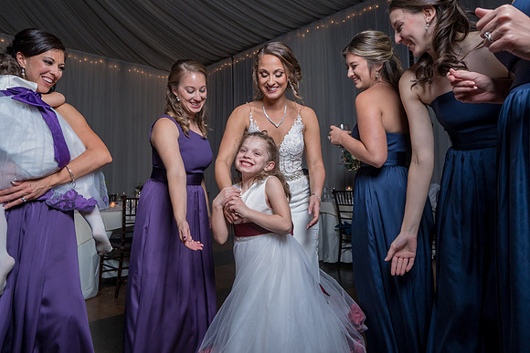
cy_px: 147
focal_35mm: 24
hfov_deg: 72.8
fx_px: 359
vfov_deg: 52.1
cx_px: 265
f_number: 5.6
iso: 2000
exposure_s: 1/200
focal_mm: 20
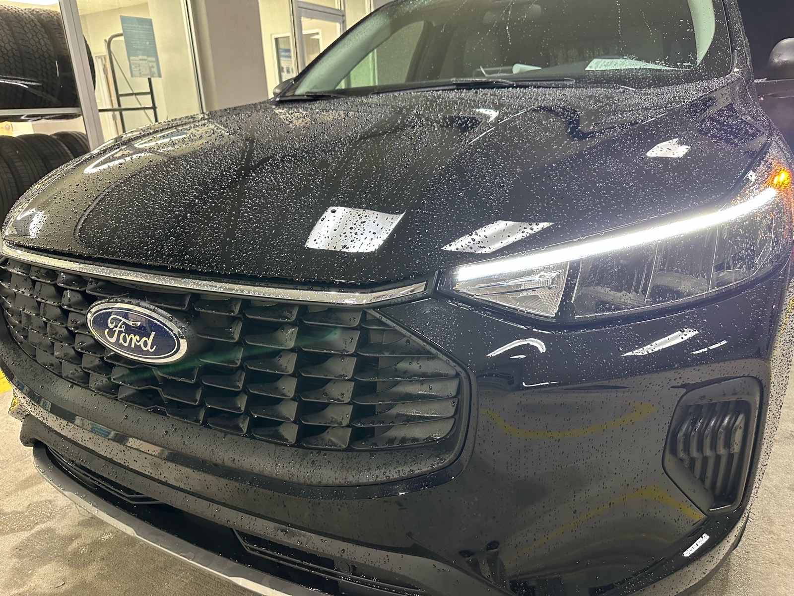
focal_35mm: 24
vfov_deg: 56.8
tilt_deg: -18.8
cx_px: 397
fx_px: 550
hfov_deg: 71.6
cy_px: 298
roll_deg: +2.7
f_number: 1.78
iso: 500
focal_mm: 6.86
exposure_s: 1/45
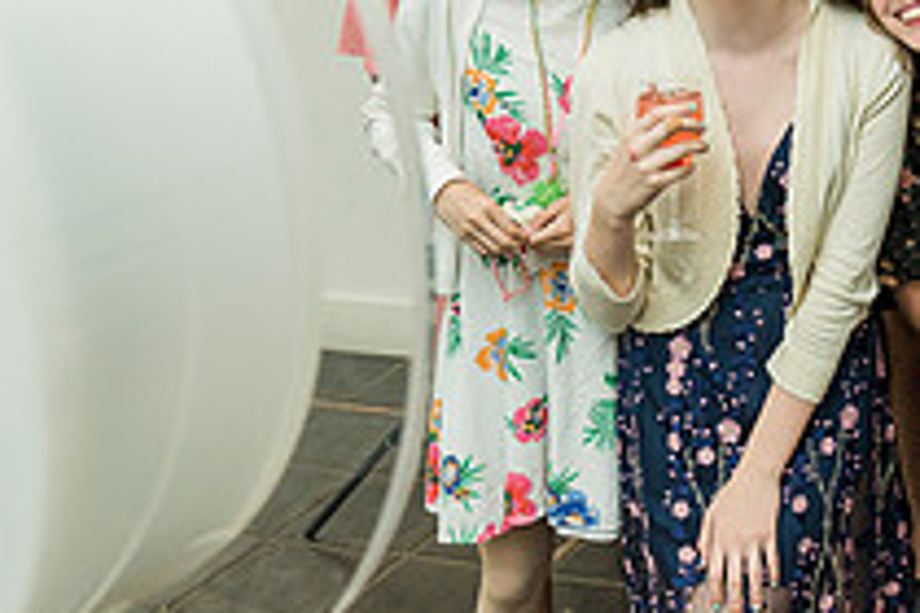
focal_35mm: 69
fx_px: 1763
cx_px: 994
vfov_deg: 19.6
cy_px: 182
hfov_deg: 27.0
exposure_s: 1/100
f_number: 4.5
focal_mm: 25
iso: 1250
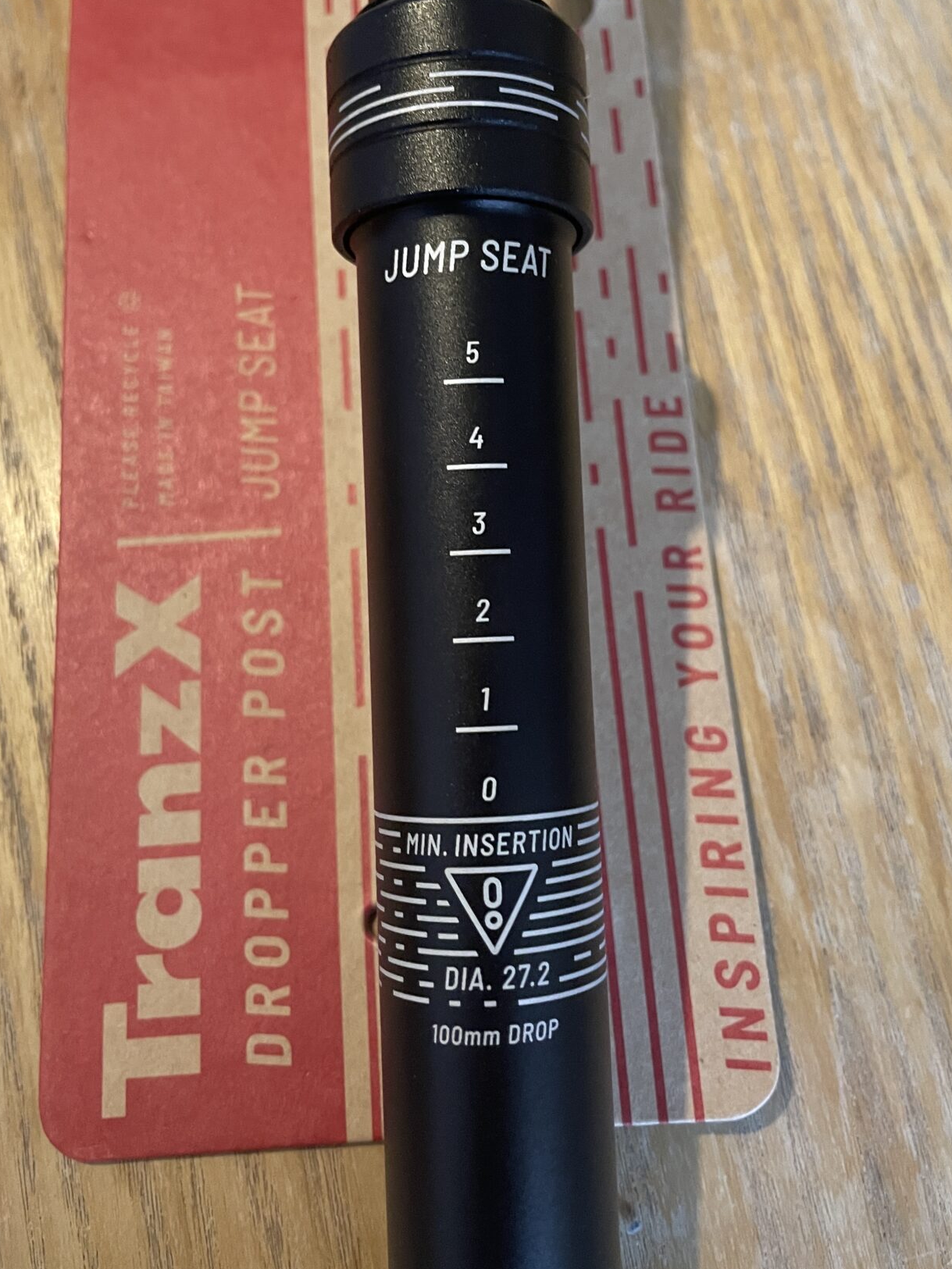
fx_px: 1173
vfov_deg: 56.7
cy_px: 562
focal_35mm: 32
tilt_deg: -74.1
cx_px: 482
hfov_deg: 44.2
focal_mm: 4.2
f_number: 1.6
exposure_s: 1/50
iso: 500
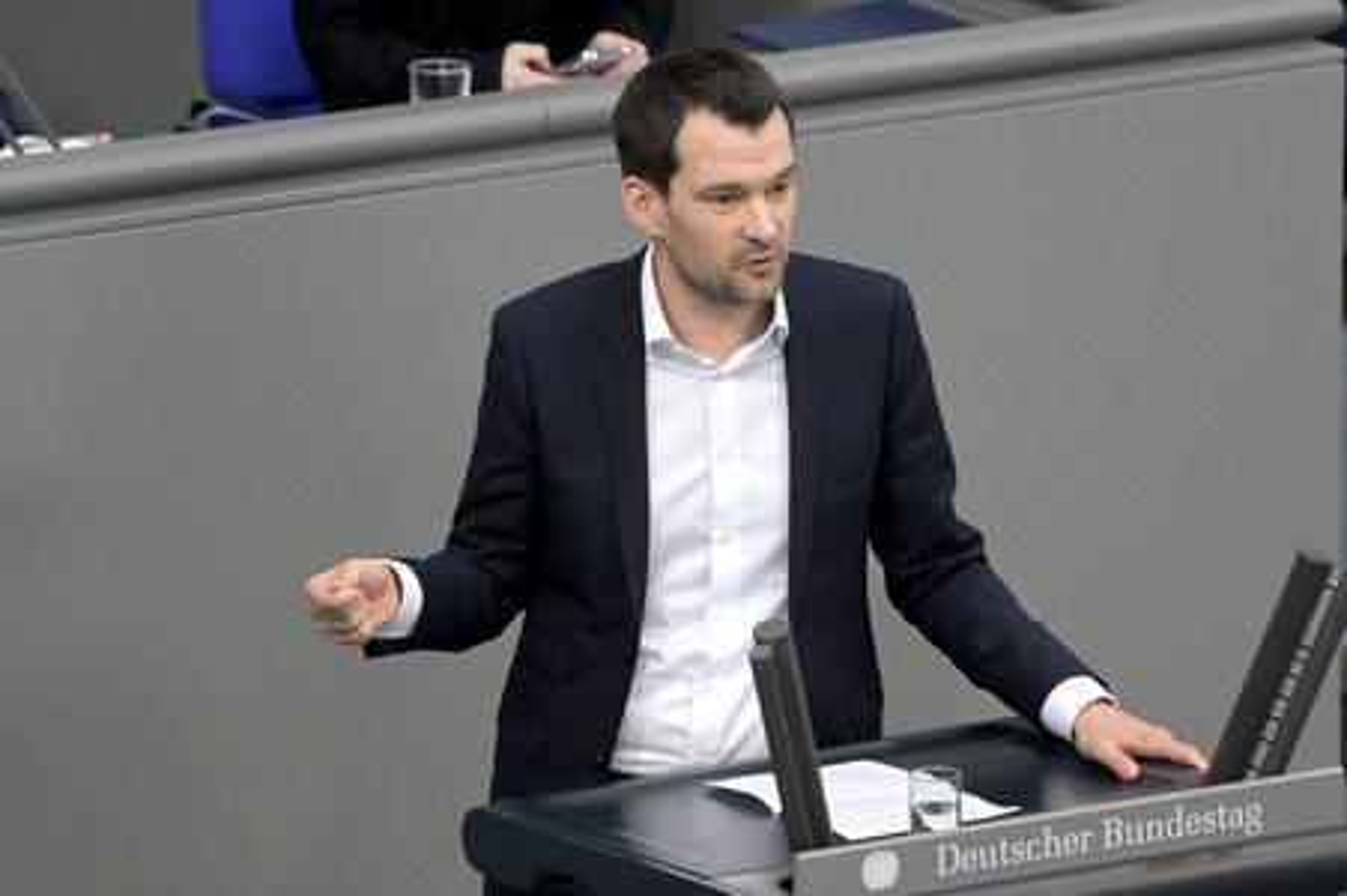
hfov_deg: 5.4
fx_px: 14208
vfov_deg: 3.6
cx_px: 674
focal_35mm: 380
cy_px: 448
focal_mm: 380
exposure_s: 1/400
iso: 10000
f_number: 5.6
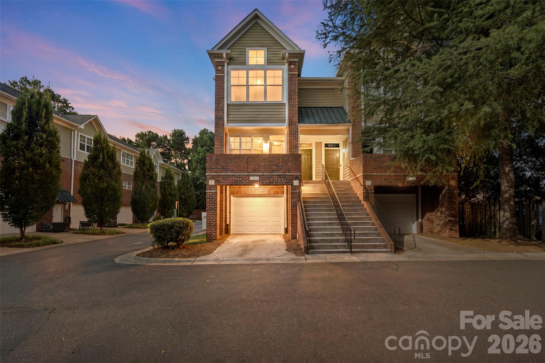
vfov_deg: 73.7
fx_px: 242
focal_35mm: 16
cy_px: 182
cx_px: 272
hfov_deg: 96.7
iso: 100
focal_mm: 16
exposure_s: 1/15
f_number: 16
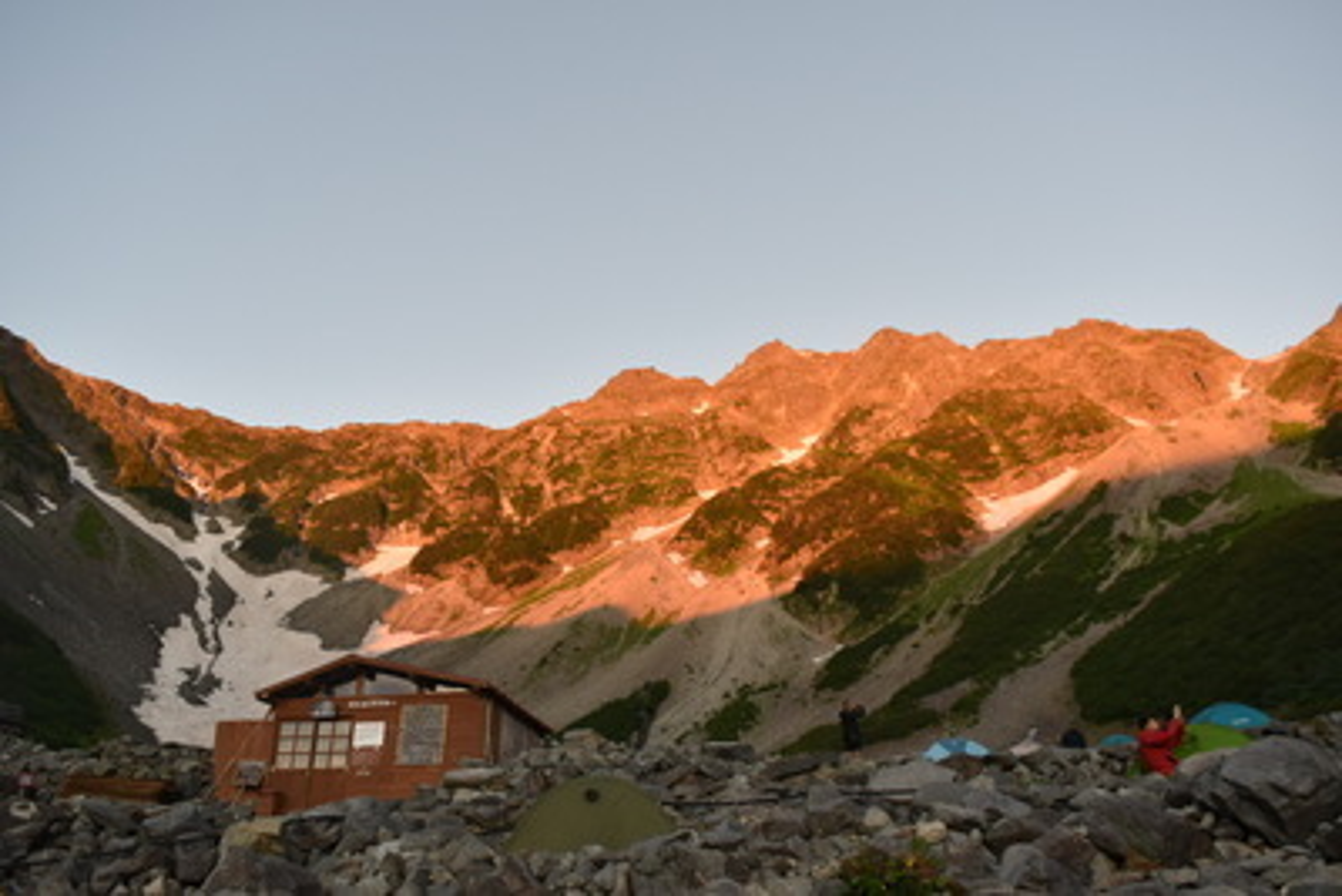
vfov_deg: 48.0
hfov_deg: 67.4
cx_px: 671
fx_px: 1007
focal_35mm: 27
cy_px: 448
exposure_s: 1/125
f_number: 5.6
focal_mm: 18
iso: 400
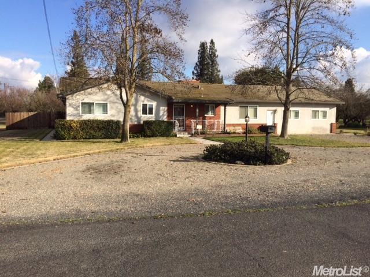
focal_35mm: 29
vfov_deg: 48.2
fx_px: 310
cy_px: 138
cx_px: 185
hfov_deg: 61.7
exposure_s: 1/1866
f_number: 2.2
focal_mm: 4.15
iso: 32
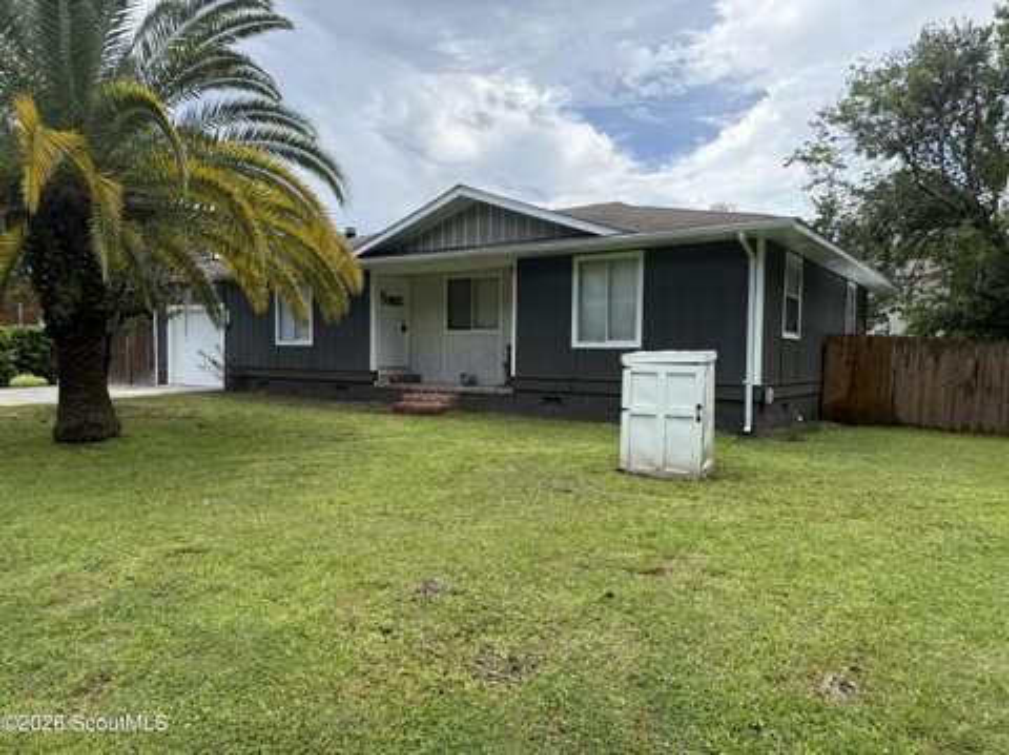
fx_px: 699
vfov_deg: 56.7
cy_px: 378
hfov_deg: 71.7
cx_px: 504
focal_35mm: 24
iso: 100
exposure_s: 1/3145
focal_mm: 6.76
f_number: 1.78
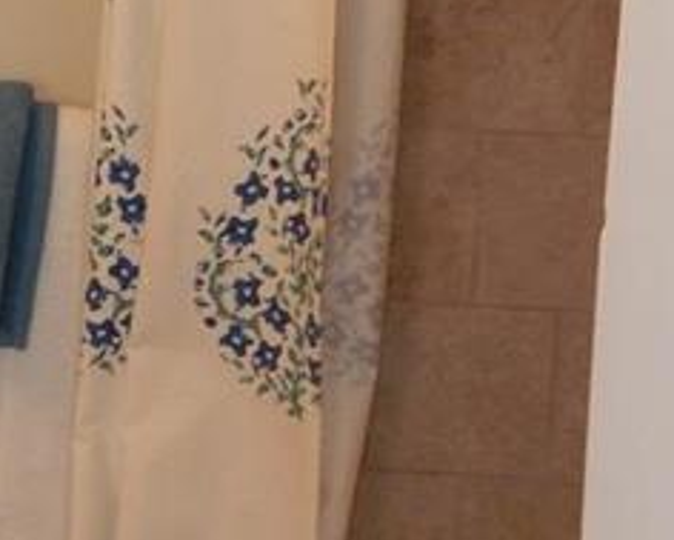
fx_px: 2534
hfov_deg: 13.4
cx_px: -580
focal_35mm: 127
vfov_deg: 12.1
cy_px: 106
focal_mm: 5.4
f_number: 4
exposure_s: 1/30
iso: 200
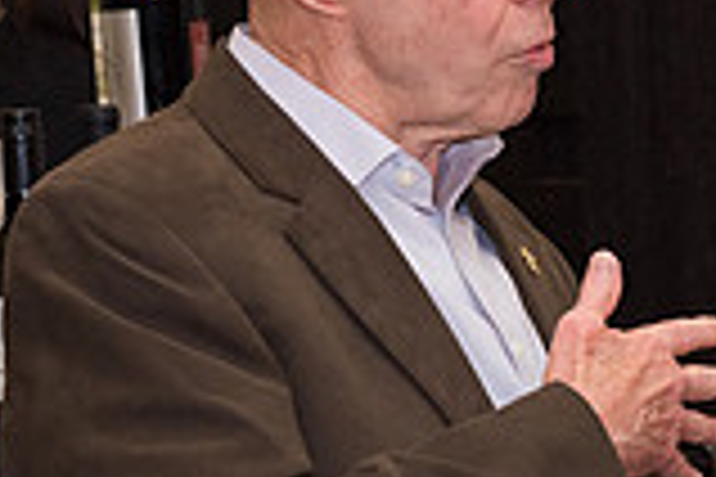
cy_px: 304
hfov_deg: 6.5
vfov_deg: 4.4
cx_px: 964
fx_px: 6225
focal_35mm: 313
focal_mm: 86
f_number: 7.1
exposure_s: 1/200
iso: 1250
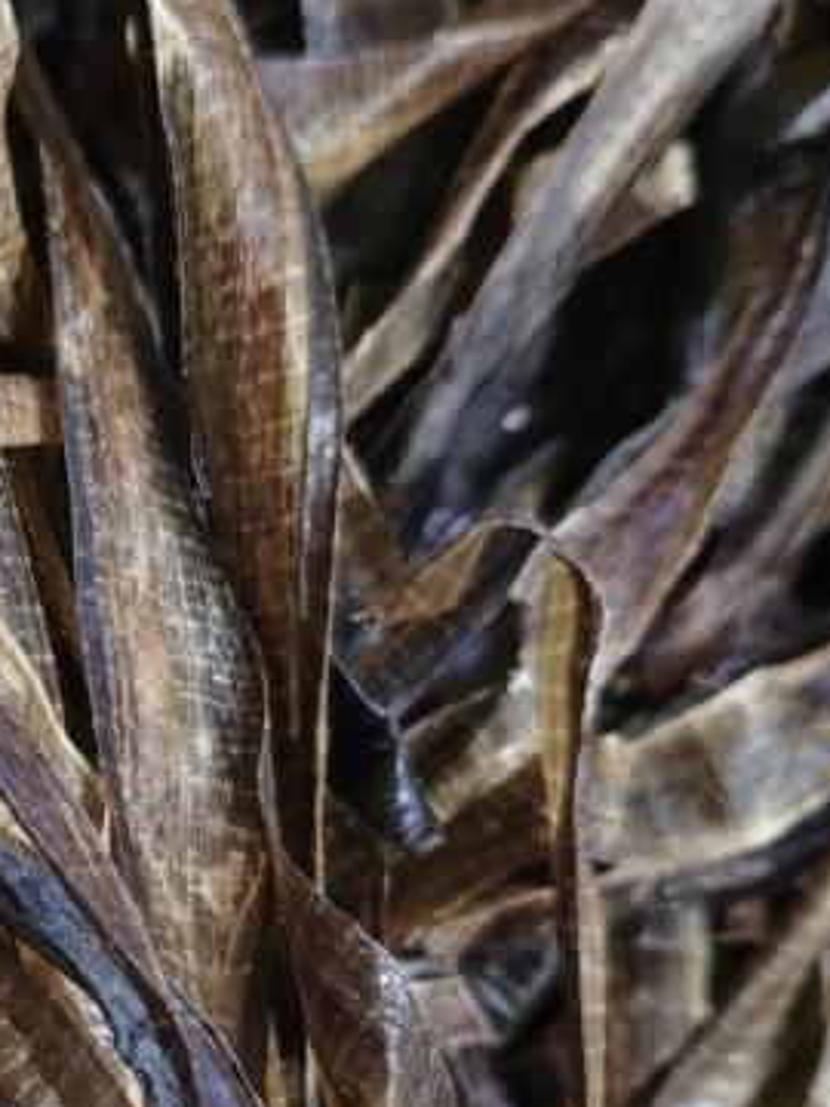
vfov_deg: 24.3
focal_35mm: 80
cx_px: -83
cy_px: 746
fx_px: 2558
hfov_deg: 17.8
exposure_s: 1/33.3
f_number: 1.8
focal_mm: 5.58
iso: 500
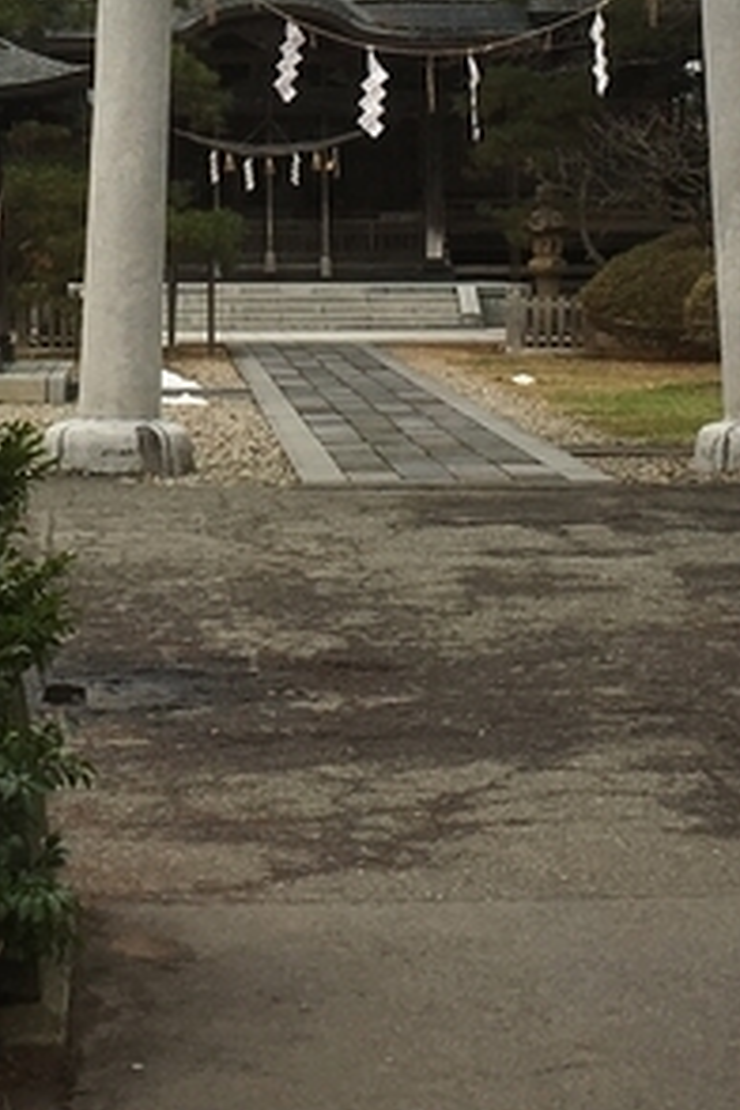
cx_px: 140
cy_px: -132
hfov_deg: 13.0
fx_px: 3237
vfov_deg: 18.7
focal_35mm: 105
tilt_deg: +4.8
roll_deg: -0.9
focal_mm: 4.15
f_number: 2.2
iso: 25
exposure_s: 1/356
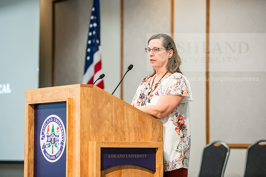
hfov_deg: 15.8
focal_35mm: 130
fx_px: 961
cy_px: 88
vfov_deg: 10.6
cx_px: 133
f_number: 3.2
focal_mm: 130
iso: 2000
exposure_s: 1/200
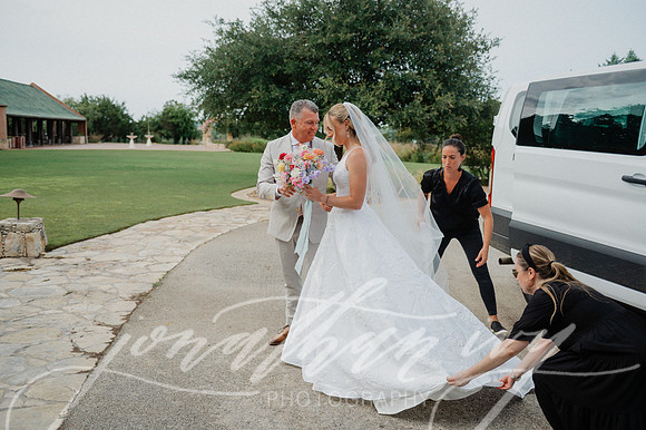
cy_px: 215
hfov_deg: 58.7
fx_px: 574
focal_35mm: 32
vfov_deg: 41.1
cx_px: 323
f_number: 2.8
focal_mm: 32
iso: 100
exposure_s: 1/2000
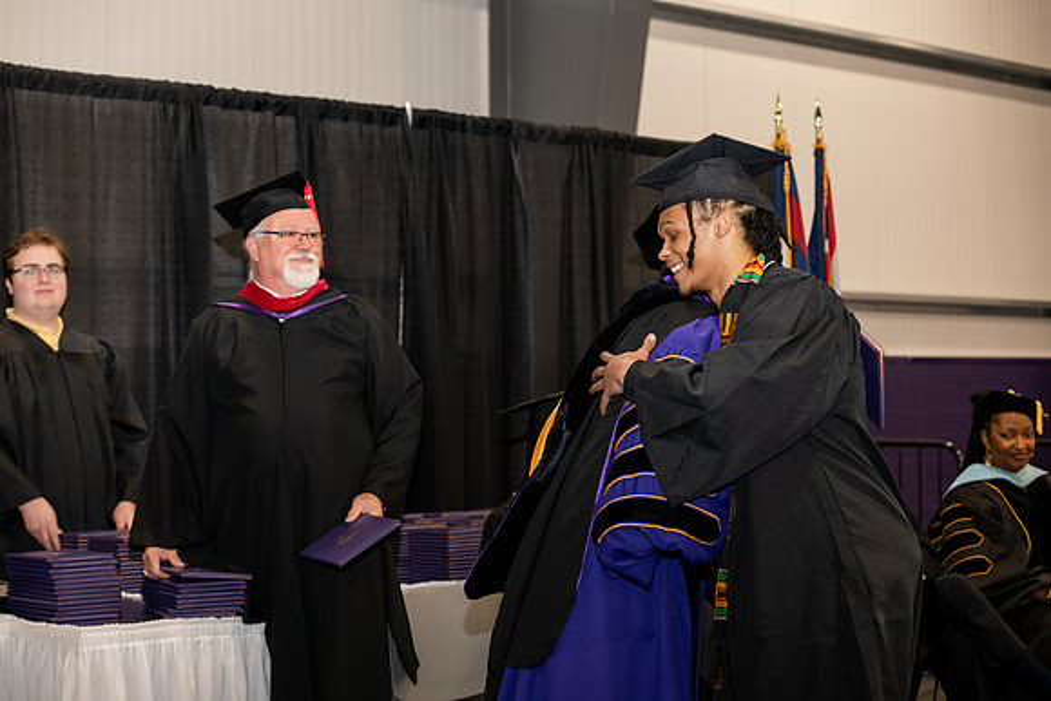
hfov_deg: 28.8
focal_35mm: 70
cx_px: 526
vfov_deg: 19.5
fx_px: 2044
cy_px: 350
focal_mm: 70
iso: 2000
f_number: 5
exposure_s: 1/200
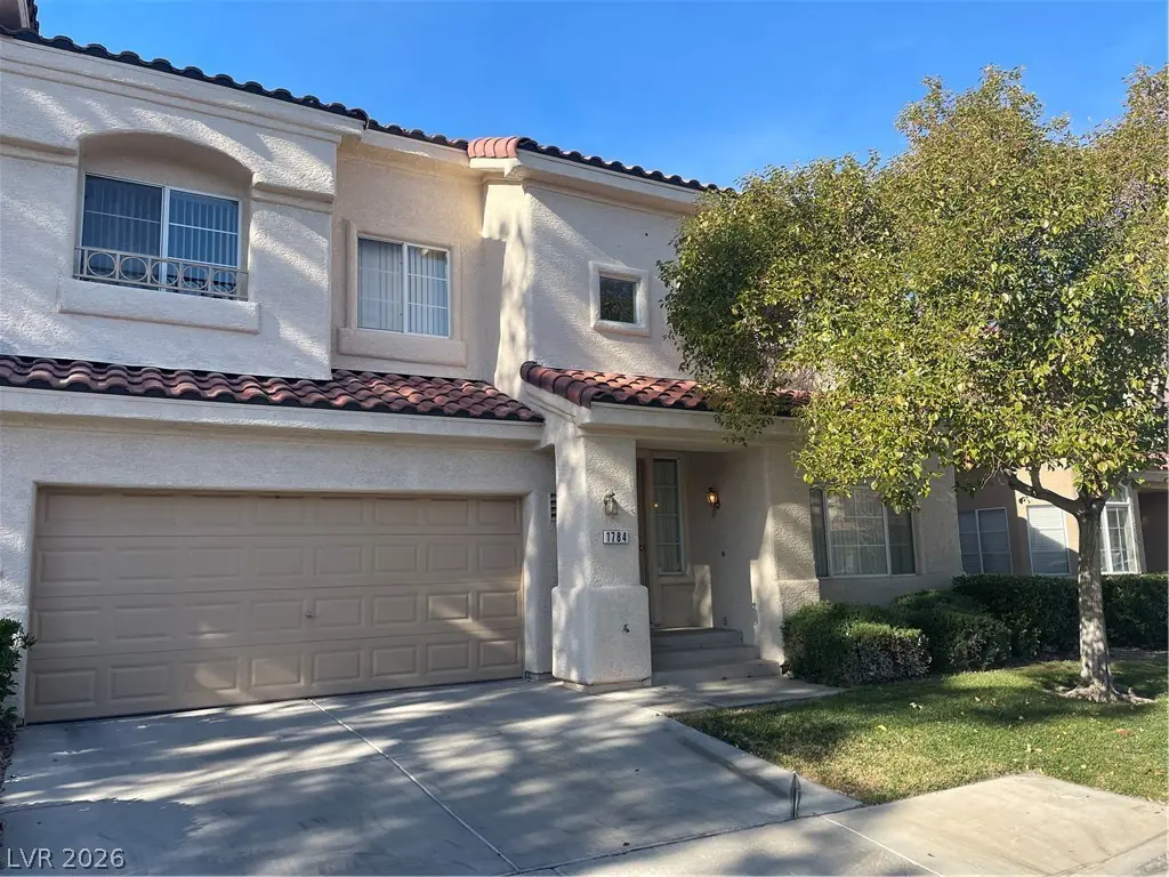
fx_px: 878
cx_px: 584
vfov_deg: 53.1
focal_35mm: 26
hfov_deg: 67.3
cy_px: 438
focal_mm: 4.2
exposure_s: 1/1159
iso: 32
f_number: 1.6
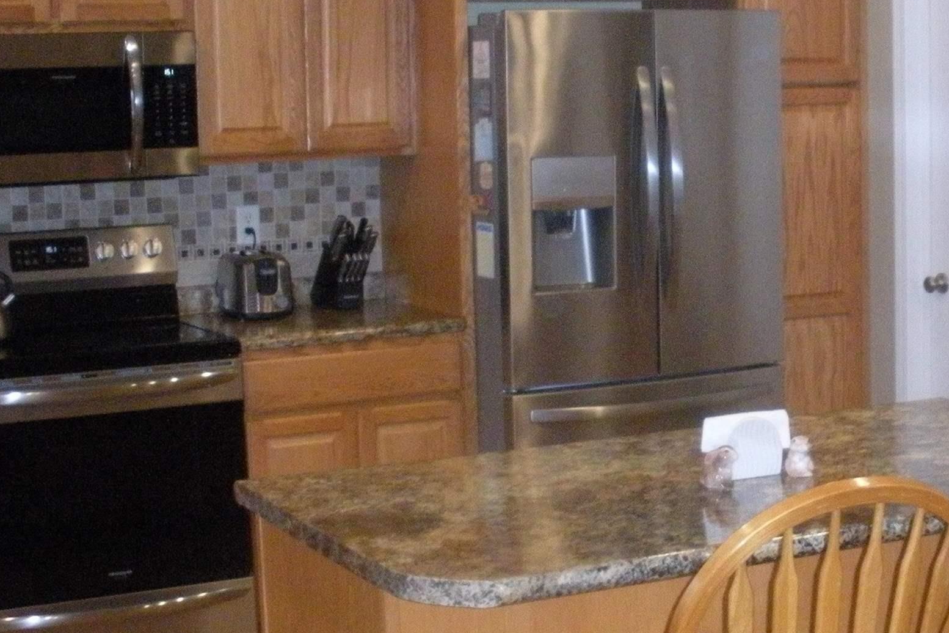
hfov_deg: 26.6
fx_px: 1951
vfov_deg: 18.4
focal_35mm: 74
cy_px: 391
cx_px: 806
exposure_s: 1/60
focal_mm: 6.3
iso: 679
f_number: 3.5
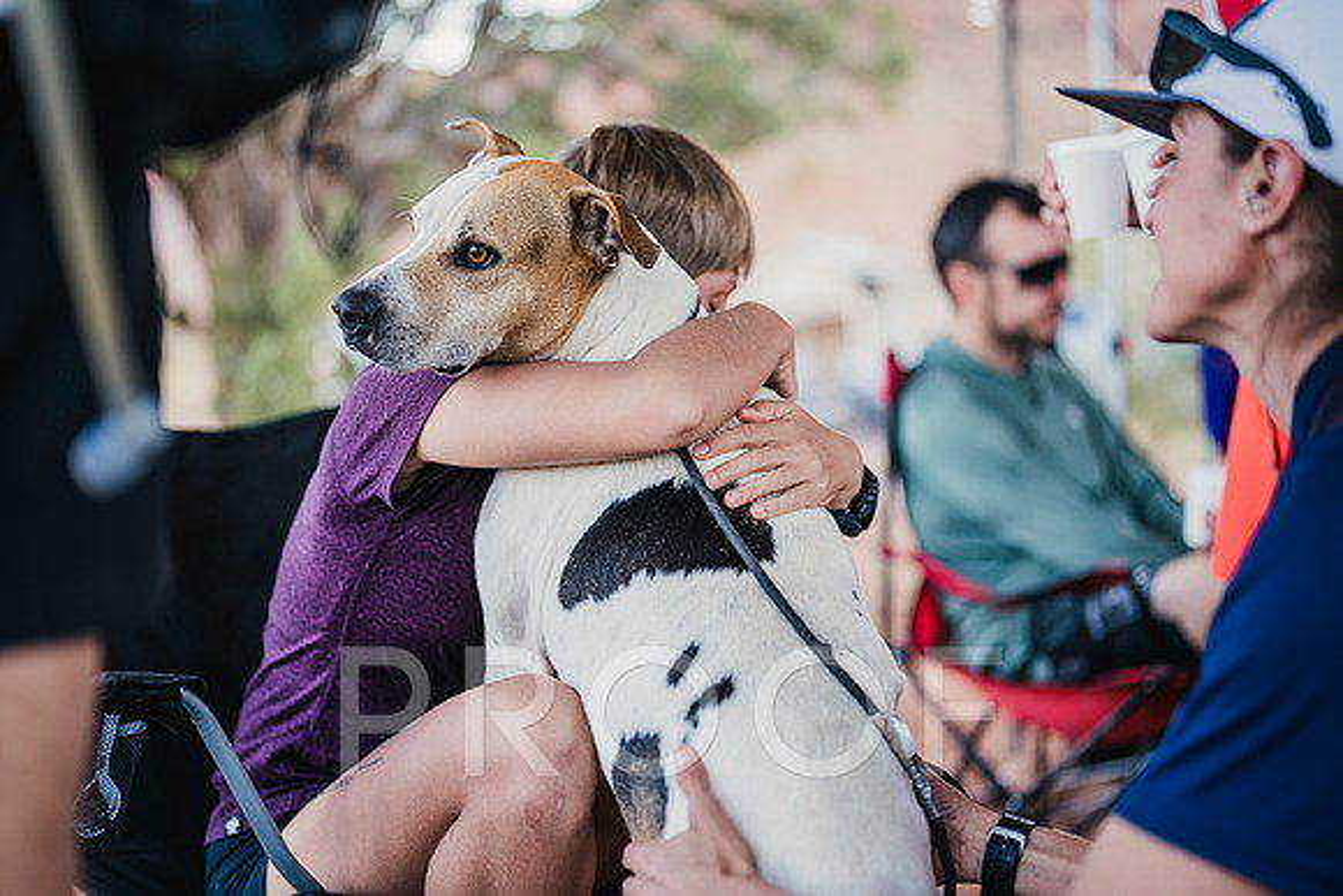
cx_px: 672
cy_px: 448
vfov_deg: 27.0
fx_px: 1866
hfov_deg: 39.6
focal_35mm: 50
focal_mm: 50
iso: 100
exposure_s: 1/160
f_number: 1.4
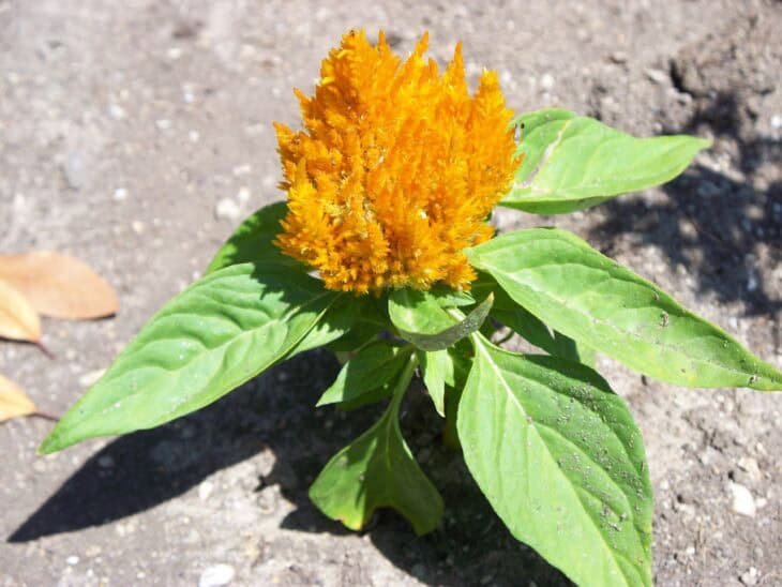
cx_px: 391
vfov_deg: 18.4
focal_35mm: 80
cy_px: 294
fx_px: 1808
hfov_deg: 24.4
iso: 80
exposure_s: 1/500
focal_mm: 16.9
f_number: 3.4
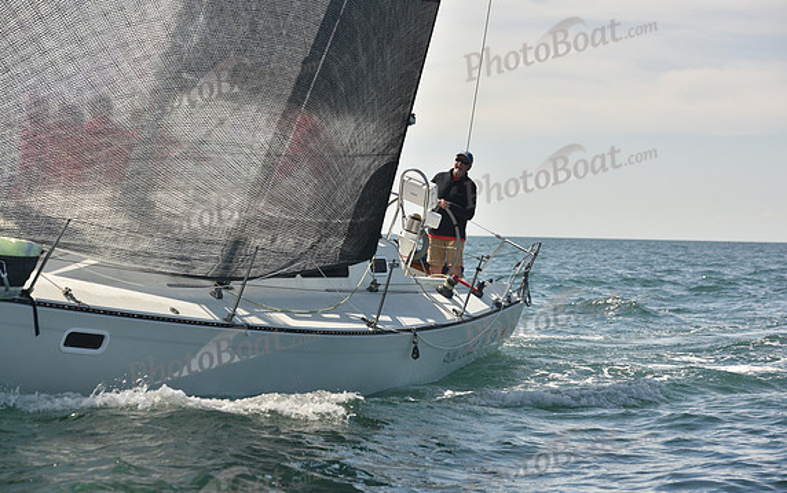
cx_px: 394
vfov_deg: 14.1
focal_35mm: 93
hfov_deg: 22.3
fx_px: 1995
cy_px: 264
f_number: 5.6
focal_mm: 90
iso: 250
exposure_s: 1/640
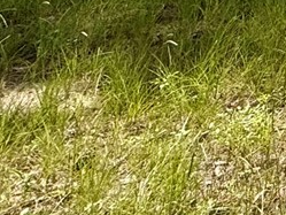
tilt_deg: +5.1
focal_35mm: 90
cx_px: 807
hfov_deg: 12.3
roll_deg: +0.0
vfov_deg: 12.6
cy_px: -309
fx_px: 744
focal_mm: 2.22
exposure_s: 1/1698
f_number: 2.2
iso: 64
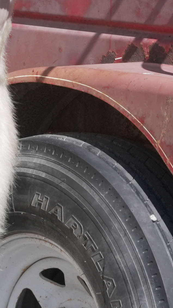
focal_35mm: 349
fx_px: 2847
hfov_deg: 3.5
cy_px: -35
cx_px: 133
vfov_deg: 6.2
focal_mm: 89
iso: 2500
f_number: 10
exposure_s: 1/3200
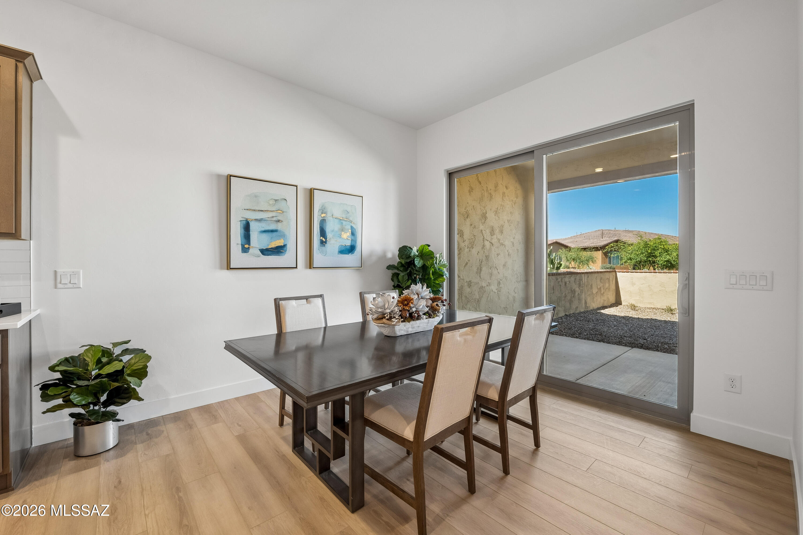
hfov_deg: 104.3
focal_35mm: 14
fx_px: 312
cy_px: 268
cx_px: 402
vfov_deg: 81.2
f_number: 8
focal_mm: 14
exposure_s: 1/40
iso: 400
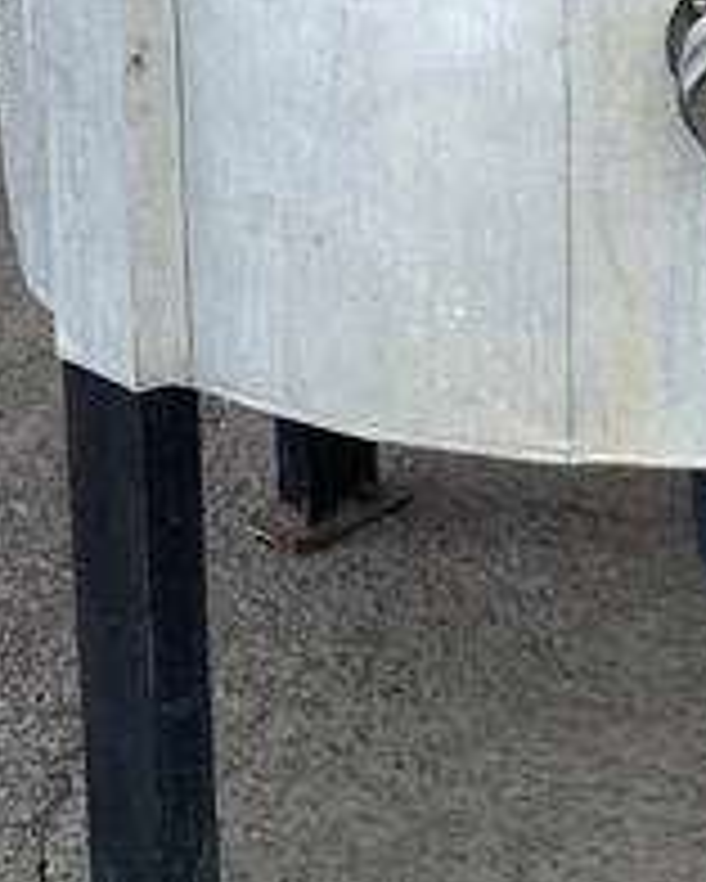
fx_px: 2532
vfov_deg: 18.3
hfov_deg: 15.6
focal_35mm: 97
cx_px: 672
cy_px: -279
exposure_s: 1/965
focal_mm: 4.25
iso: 32
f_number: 1.8
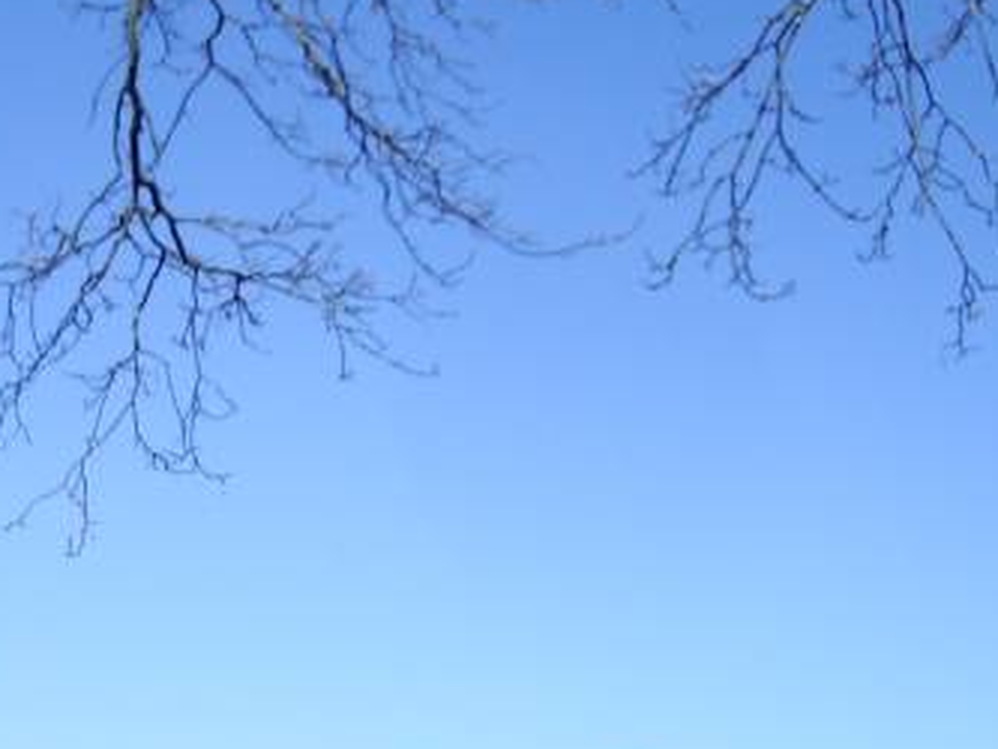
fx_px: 2423
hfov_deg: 22.7
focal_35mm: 84
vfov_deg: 17.1
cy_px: 770
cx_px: 105
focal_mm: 5.8
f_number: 4.3
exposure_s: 1/320
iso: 50
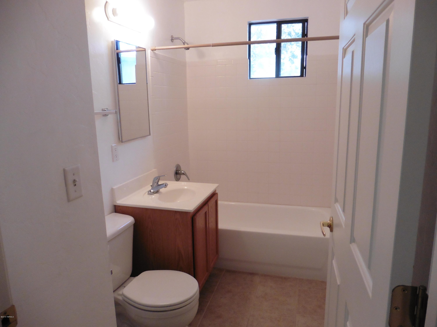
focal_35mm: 24
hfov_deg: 71.6
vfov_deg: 56.8
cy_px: 164
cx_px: 218
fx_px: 303
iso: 400
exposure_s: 1/30
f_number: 3.3
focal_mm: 4.3
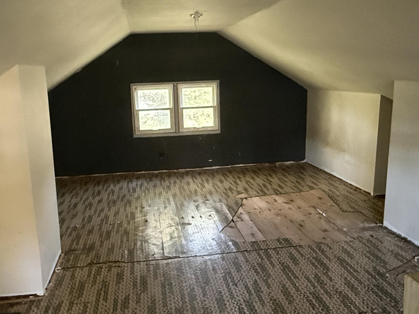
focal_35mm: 32
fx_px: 387
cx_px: 191
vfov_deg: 44.2
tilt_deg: -11.8
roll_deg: +2.3
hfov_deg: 56.7
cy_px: 151
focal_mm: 2.22
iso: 1600
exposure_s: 1/33
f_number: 2.2
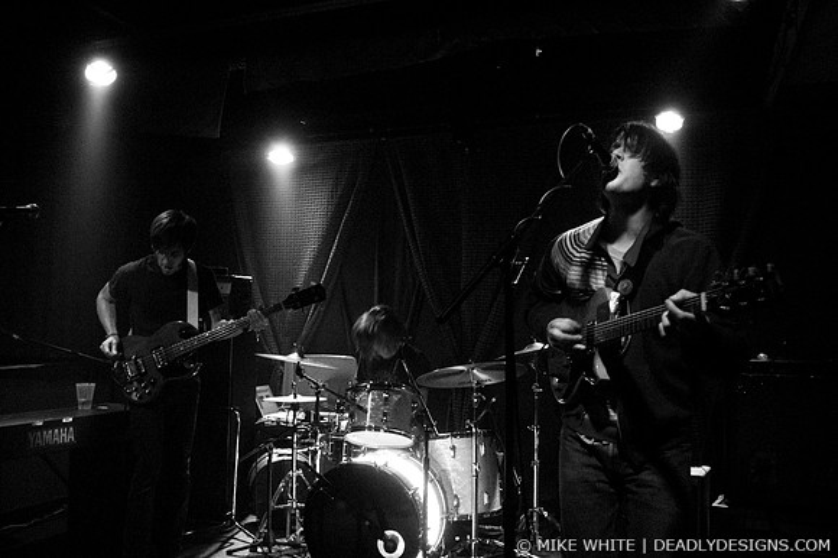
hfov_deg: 62.0
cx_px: 419
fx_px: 698
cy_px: 279
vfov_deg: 43.6
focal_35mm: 30
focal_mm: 20
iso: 800
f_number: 2.8
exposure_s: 1/40
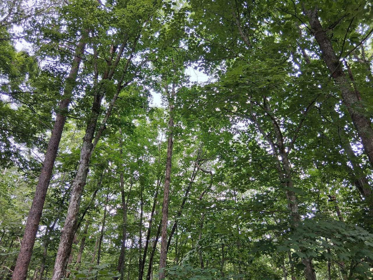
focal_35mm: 26
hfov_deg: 67.3
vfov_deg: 53.1
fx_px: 280
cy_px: 140
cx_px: 186
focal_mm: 3.98
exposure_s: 1/100
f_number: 1.8
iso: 50
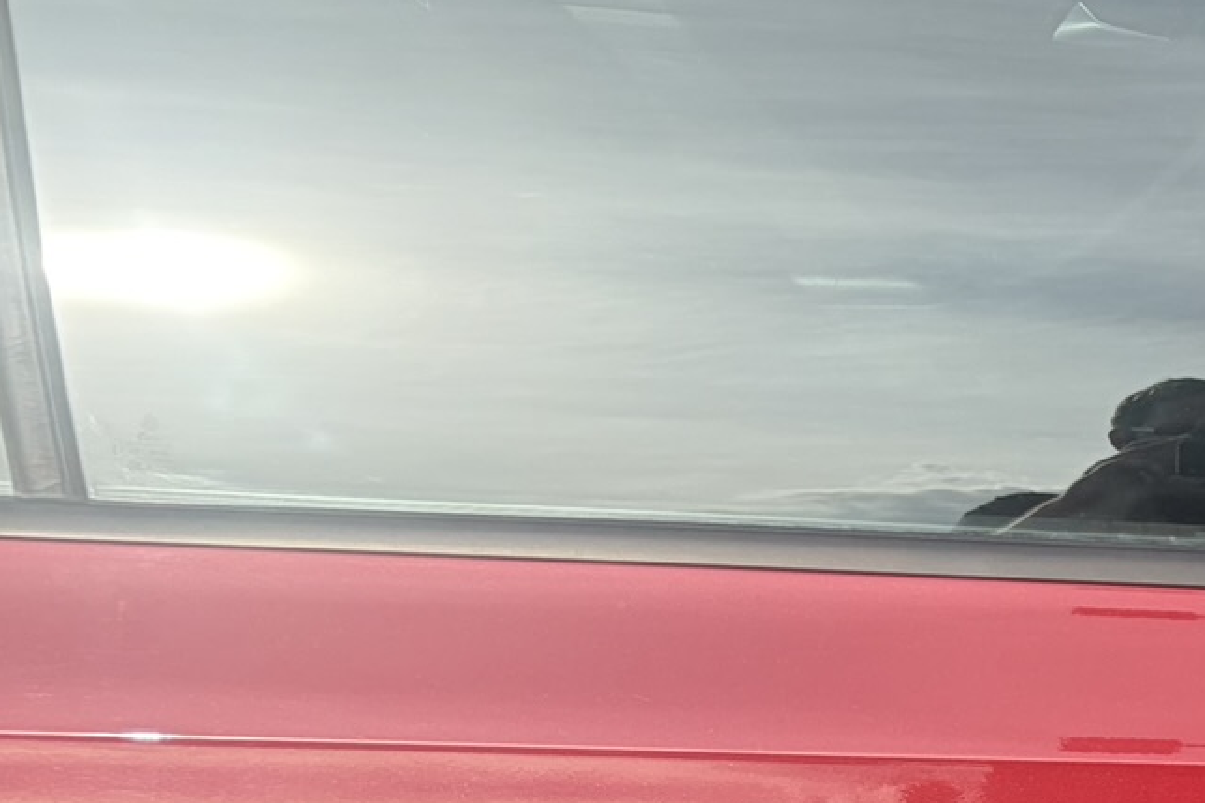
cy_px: 887
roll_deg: -1.9
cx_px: 1581
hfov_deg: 21.3
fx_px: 2878
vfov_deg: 15.5
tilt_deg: -27.6
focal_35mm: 86
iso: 50
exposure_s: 1/1048
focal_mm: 5.96
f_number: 1.6
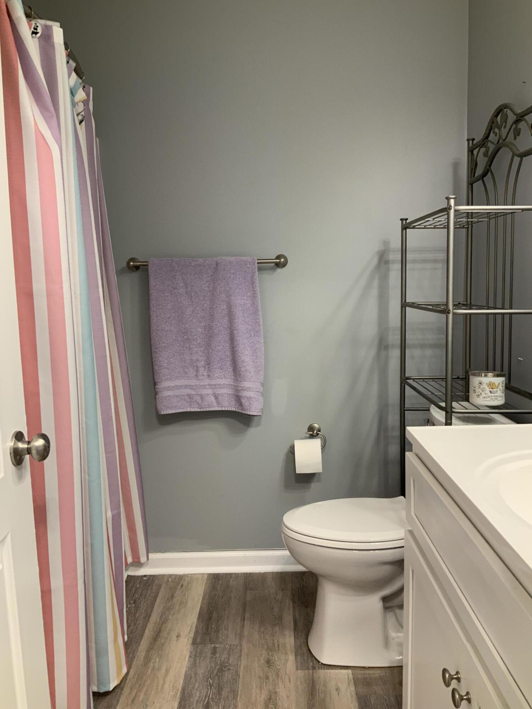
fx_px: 594
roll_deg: +1.4
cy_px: 354
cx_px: 266
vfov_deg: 61.7
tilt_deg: -7.0
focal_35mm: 29
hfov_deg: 48.2
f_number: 1.8
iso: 100
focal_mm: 3
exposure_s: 1/60
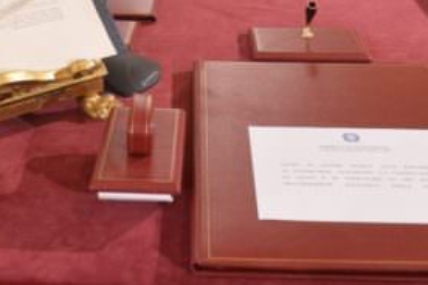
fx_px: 785
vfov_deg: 19.6
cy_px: -39
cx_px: 141
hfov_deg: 30.3
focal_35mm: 66
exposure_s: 1/50
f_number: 4.5
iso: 3200
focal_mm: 28
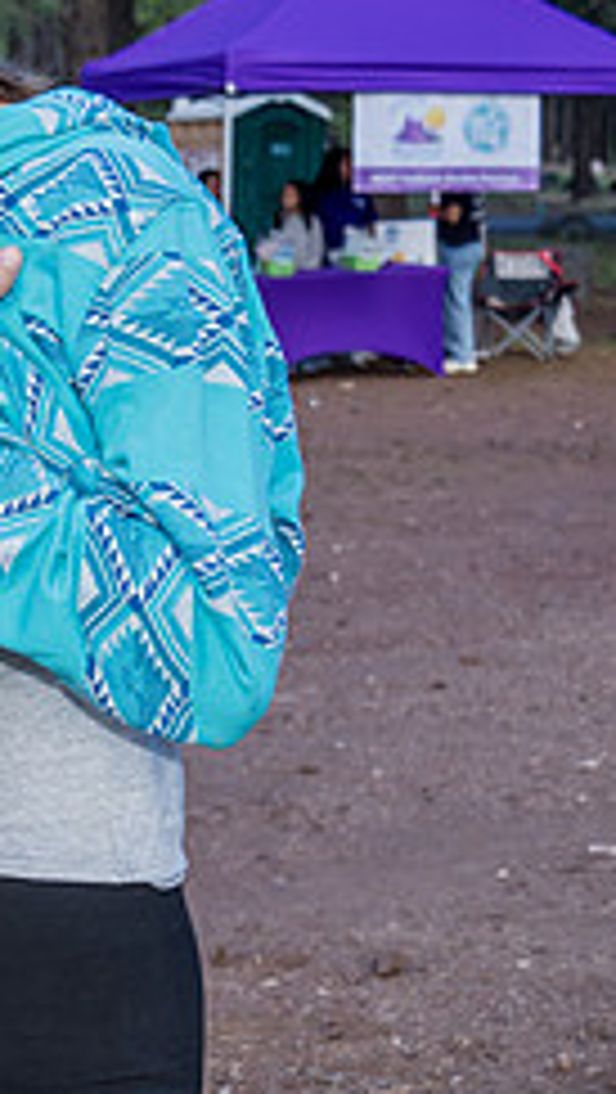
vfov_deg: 20.9
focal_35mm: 102
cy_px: 715
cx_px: 44
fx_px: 2957
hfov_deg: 11.8
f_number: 5
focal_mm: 24
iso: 320
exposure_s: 1/125
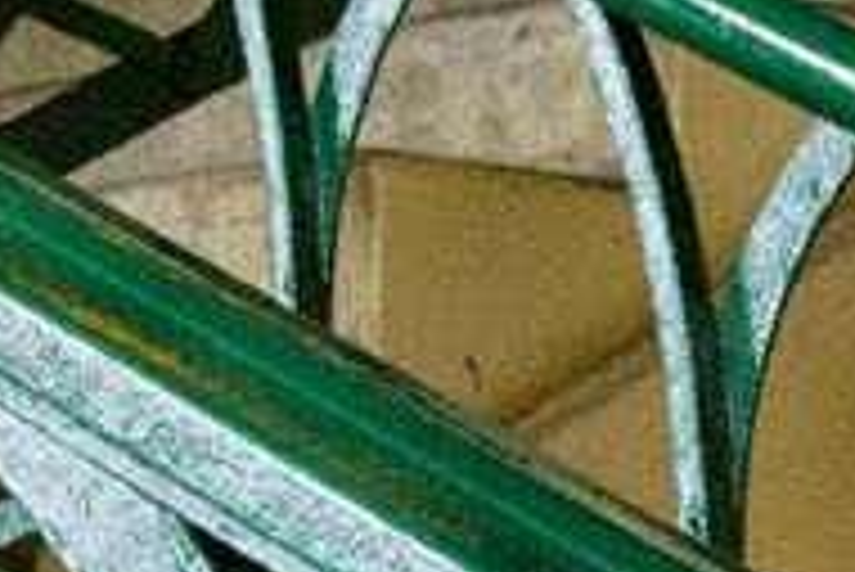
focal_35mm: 262
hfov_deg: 7.9
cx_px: 536
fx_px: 6222
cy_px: 284
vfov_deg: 5.3
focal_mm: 23
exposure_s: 1/125
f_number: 8
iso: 800
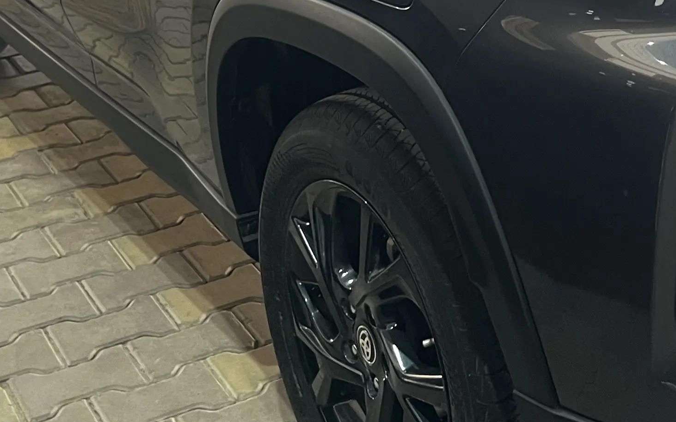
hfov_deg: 26.0
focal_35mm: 76
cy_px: -56
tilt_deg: -16.6
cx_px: 651
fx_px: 1400
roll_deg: +0.3
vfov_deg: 16.6
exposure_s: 1/60
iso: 250
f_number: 1.6
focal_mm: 5.1
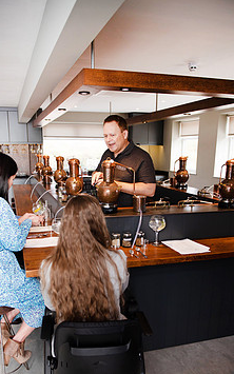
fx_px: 316
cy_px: 235
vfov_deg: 60.4
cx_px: 105
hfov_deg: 40.6
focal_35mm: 31
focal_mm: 24
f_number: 2.8
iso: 320
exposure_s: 1/250
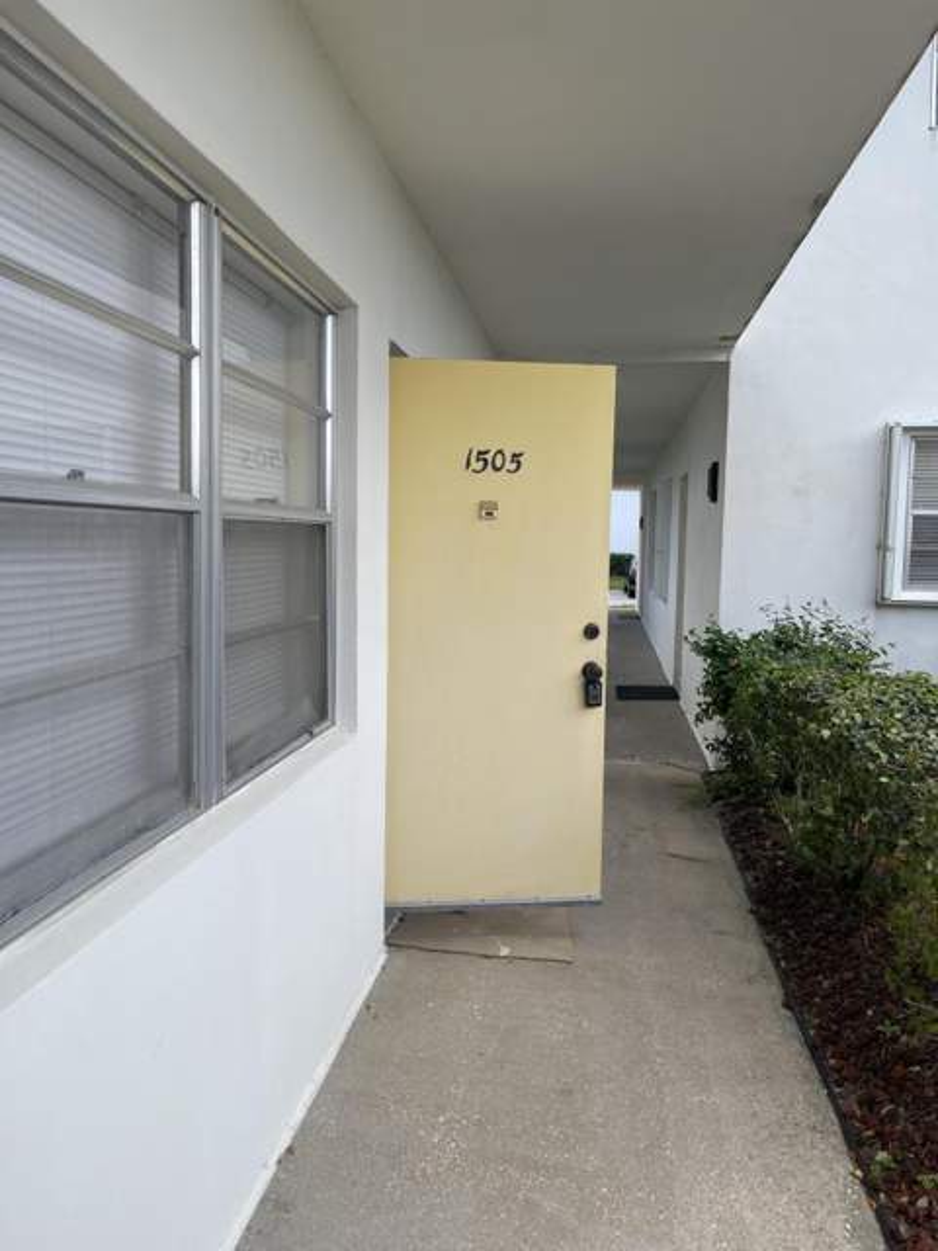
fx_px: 939
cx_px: 469
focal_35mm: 26
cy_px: 626
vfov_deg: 67.3
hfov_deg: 53.1
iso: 32
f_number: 1.6
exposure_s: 1/1020
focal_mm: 5.1
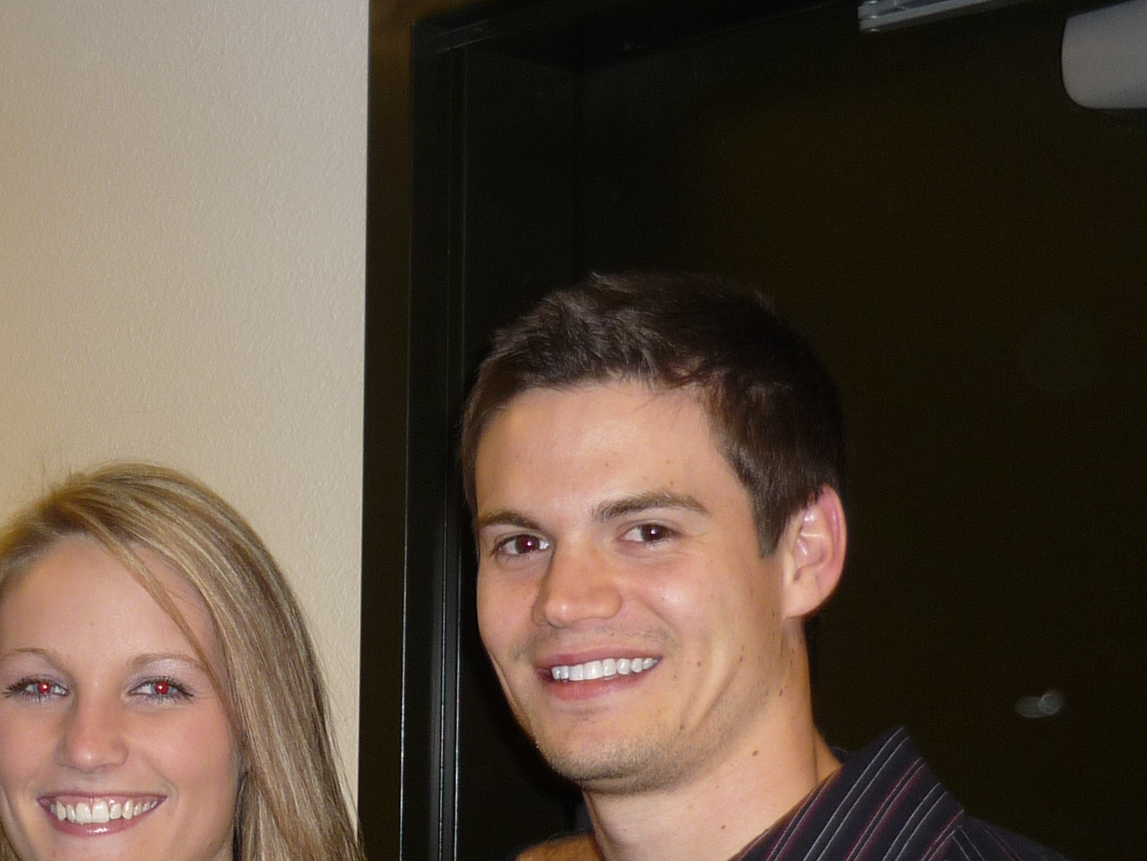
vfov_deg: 19.9
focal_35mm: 73
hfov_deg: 26.1
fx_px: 2419
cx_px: 210
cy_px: 710
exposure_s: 1/30
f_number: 2.8
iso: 100
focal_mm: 5.5
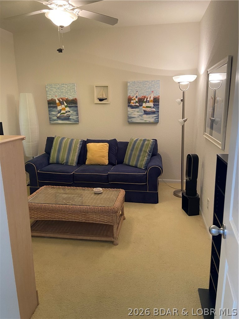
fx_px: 239
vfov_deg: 67.3
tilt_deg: -12.9
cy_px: 160
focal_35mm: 26
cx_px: 120
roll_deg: +0.8
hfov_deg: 53.1
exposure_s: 1/60
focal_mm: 4.25
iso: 200
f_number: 1.8
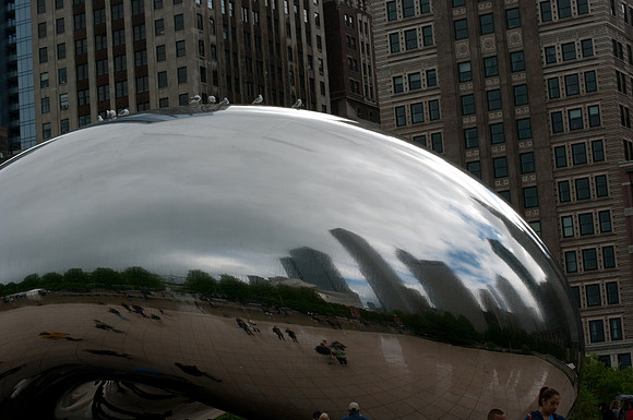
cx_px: 316
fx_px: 1449
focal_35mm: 82
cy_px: 210
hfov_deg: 24.6
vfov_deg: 16.5
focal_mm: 55
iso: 400
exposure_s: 1/200
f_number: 18
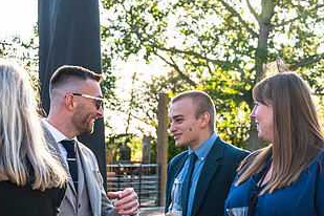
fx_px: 945
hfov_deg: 19.4
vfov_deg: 13.0
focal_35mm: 105
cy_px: 149
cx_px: 193
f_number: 8
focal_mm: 56
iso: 400
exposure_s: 1/200
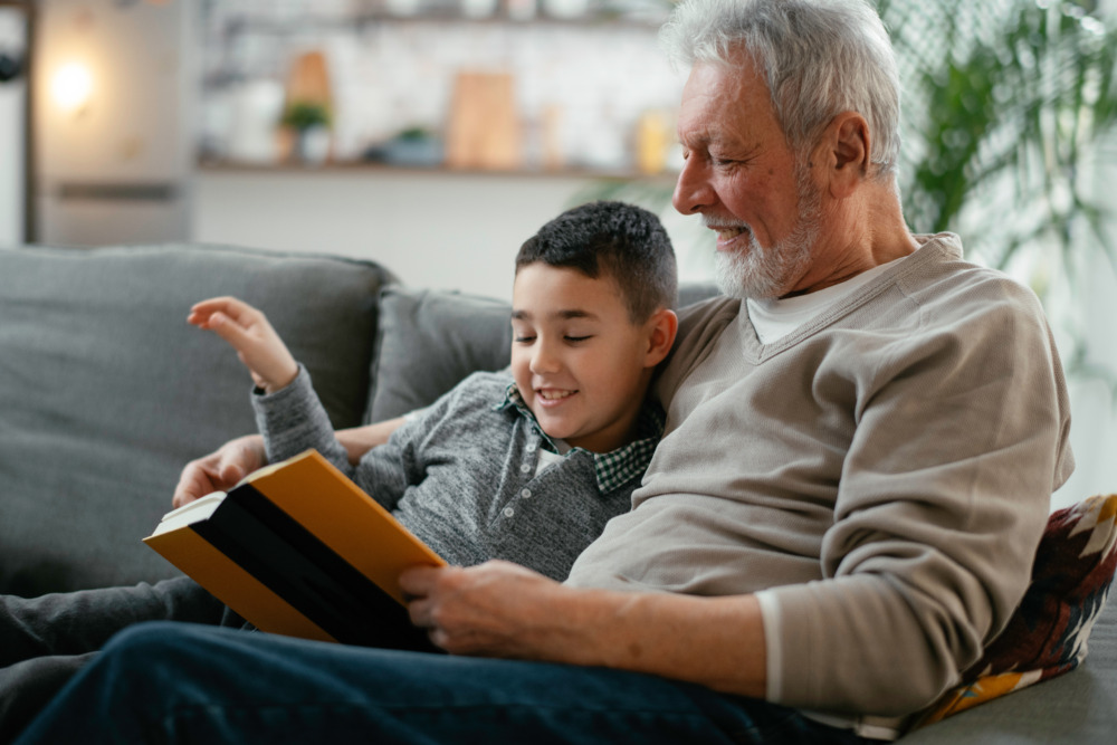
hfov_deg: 34.5
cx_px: 558
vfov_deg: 23.4
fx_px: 1800
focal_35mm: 58
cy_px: 372
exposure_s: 1/250
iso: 400
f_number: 2
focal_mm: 58
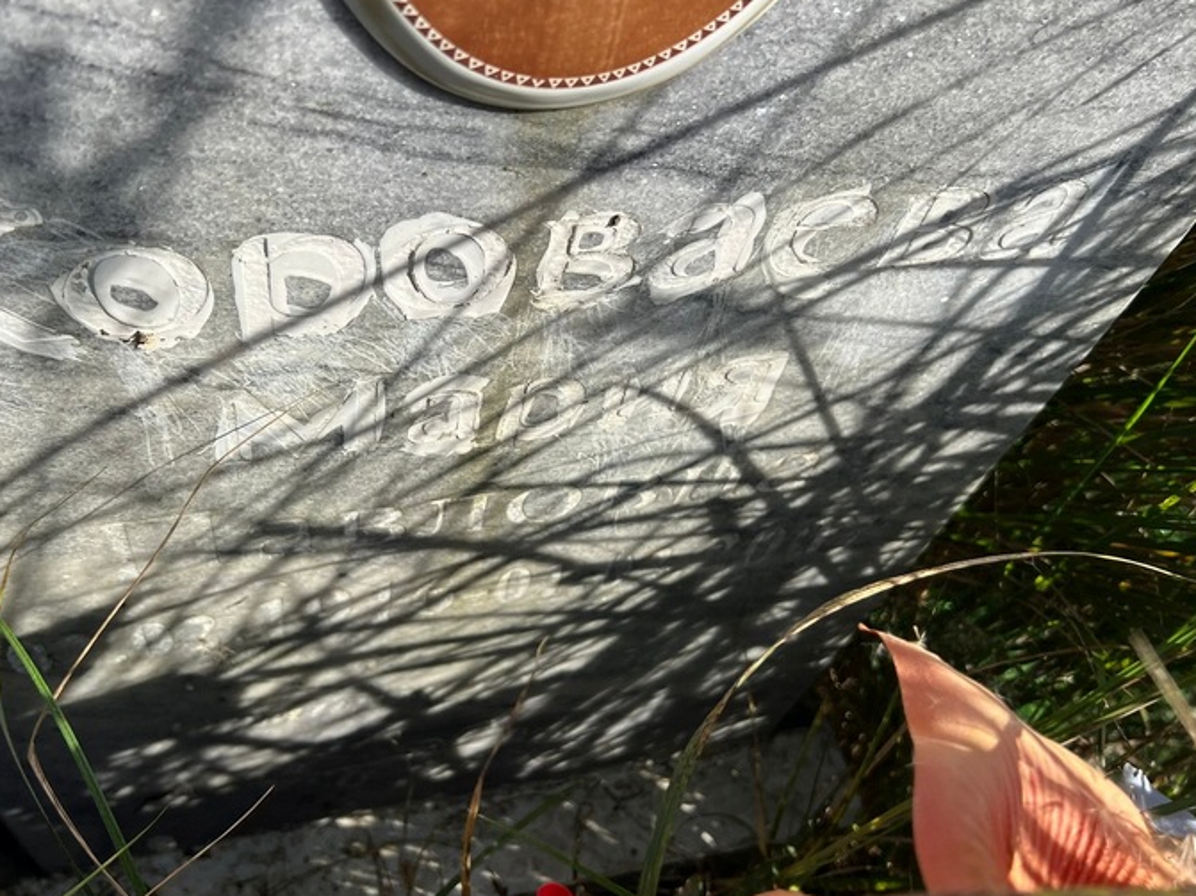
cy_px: 399
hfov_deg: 58.1
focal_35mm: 31
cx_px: 503
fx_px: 1071
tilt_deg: -55.1
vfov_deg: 45.4
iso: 50
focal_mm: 5.7
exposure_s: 1/3460
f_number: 1.5
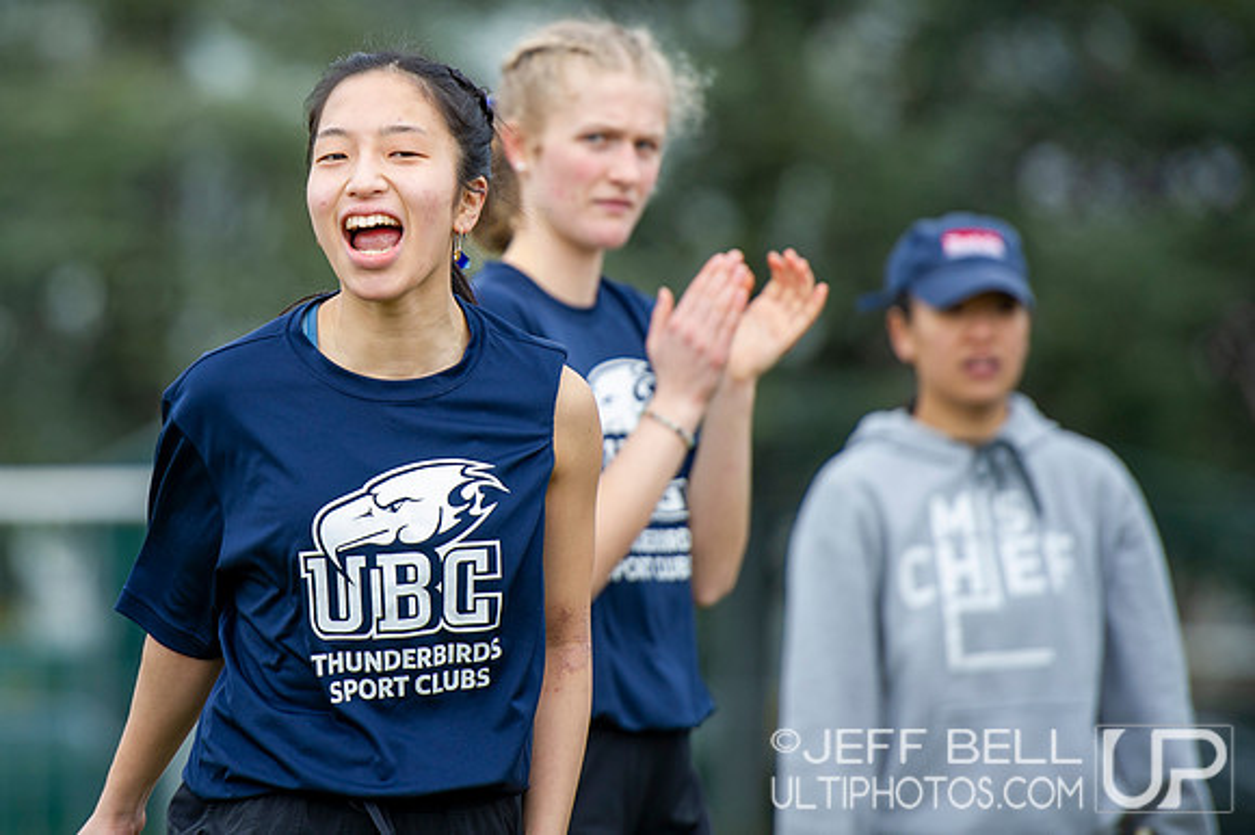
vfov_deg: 4.8
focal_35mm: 284
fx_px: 9885
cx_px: 365
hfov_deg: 7.3
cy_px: 243
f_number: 2.8
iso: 400
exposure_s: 1/1250
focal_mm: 200
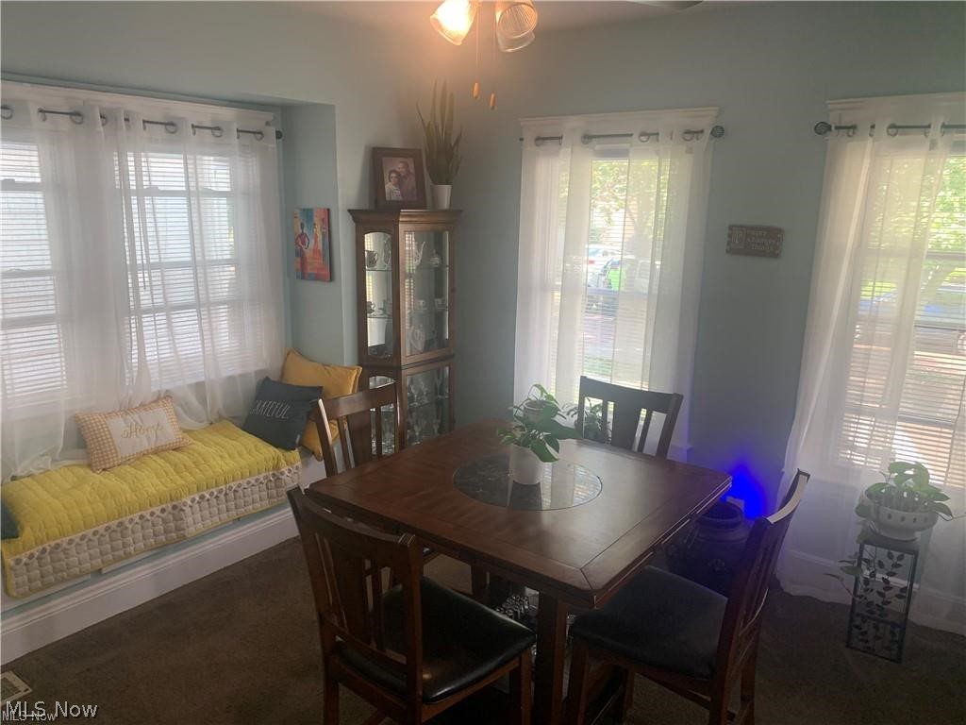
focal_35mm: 26
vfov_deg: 53.1
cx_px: 483
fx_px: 726
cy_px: 362
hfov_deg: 67.3
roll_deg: -0.6
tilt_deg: -14.4
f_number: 1.8
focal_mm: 4.25
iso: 100
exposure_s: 1/60
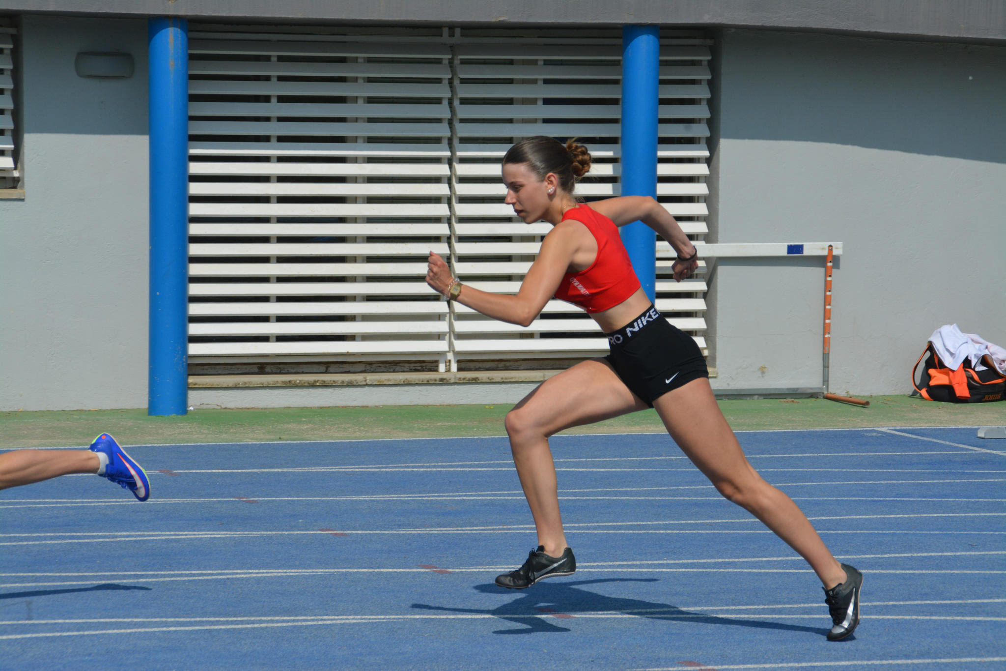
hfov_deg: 13.7
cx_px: 503
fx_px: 4191
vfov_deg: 9.1
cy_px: 336
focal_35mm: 150
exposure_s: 1/2000
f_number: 8
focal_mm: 100
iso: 400
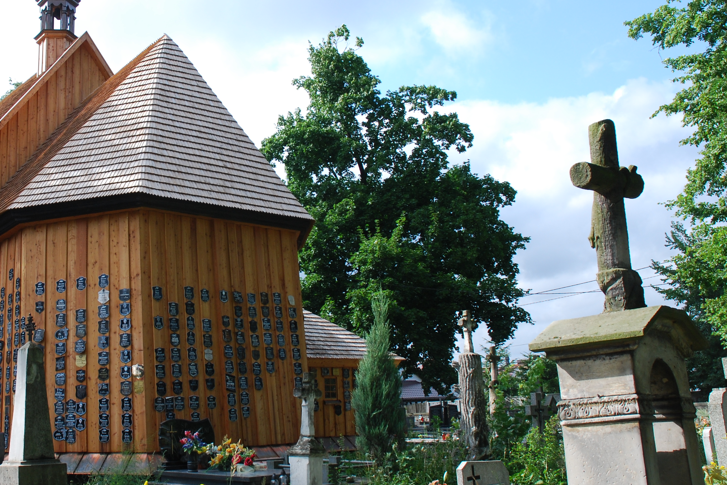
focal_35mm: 40
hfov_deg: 46.9
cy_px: 213
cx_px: 195
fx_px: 808
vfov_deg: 33.4
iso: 200
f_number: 9
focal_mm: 18
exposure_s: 1/160
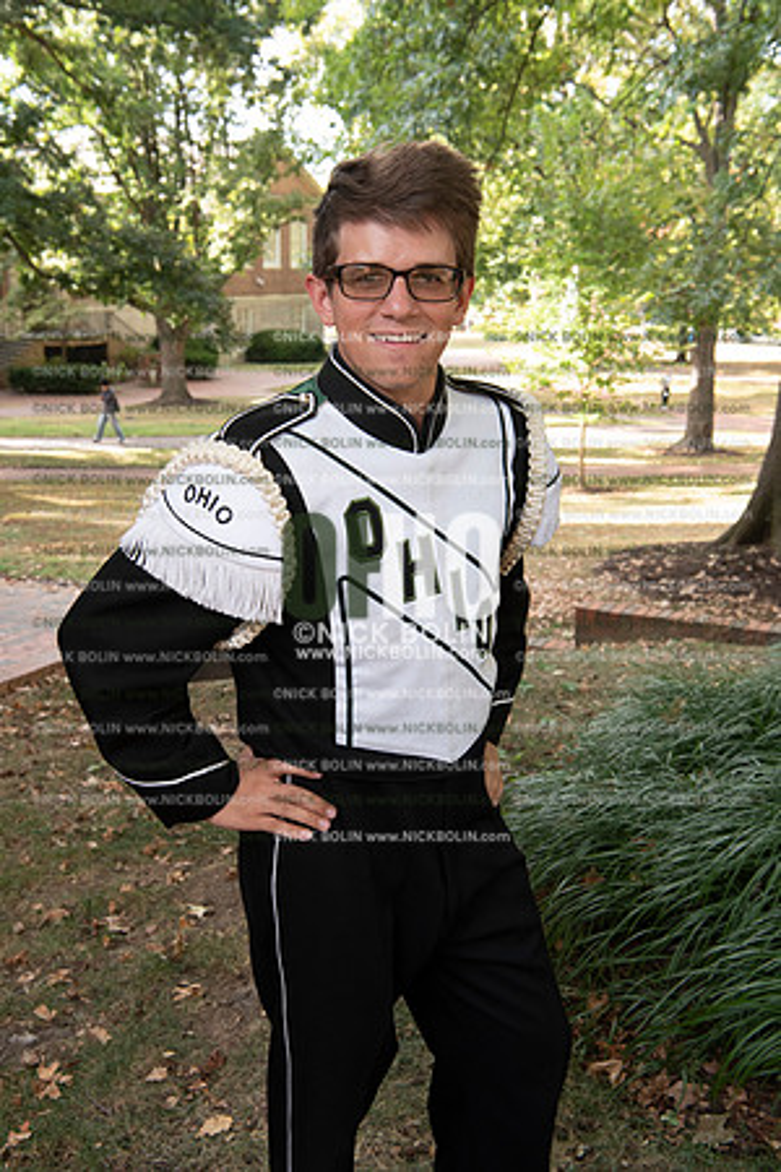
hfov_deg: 31.9
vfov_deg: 46.4
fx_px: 1367
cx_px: 390
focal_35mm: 42
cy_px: 586
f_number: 8
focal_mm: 42
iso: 800
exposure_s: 1/100
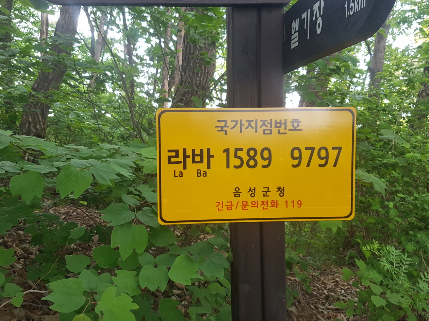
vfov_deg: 42.8
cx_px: 212
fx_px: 409
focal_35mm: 33
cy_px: 140
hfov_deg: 55.4
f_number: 1.7
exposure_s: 1/60
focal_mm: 4.2
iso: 80
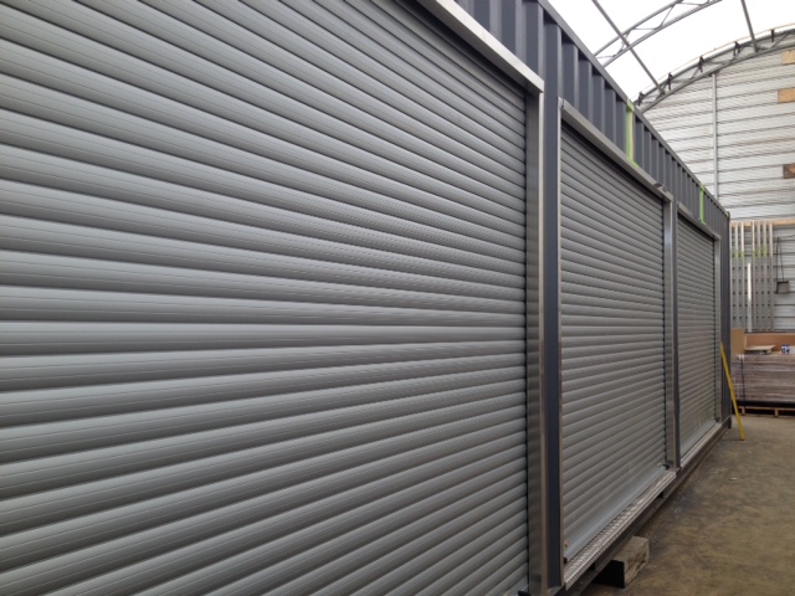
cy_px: 298
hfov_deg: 52.6
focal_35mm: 35
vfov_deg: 40.7
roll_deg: +0.3
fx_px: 804
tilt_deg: +1.7
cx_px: 398
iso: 50
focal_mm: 4.28
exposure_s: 1/211
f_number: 2.4
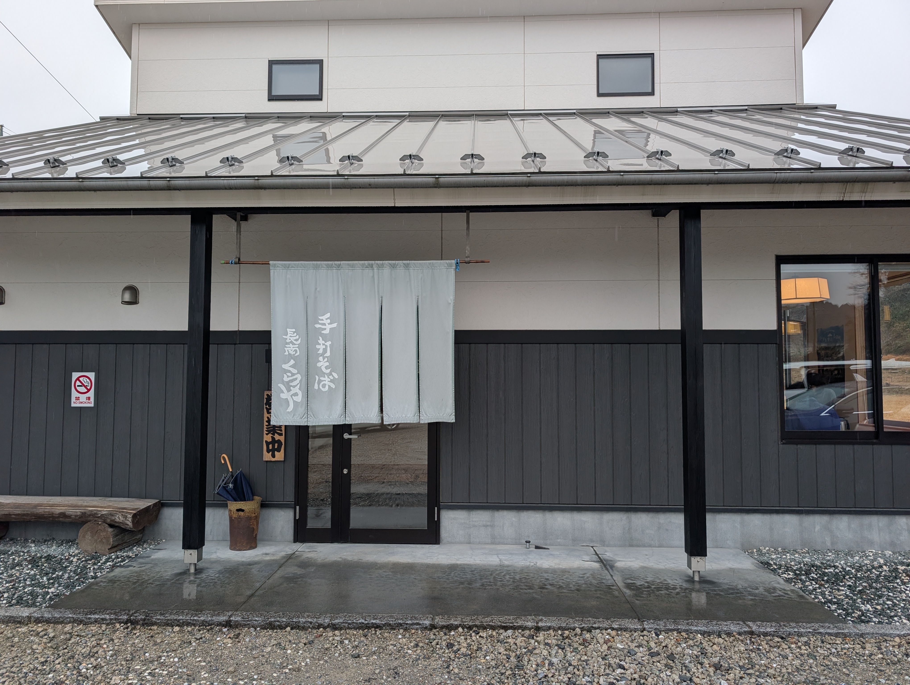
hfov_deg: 71.5
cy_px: 342
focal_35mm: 24
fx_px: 632
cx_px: 455
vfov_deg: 56.9
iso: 22
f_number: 1.68
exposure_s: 1/292
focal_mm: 6.9
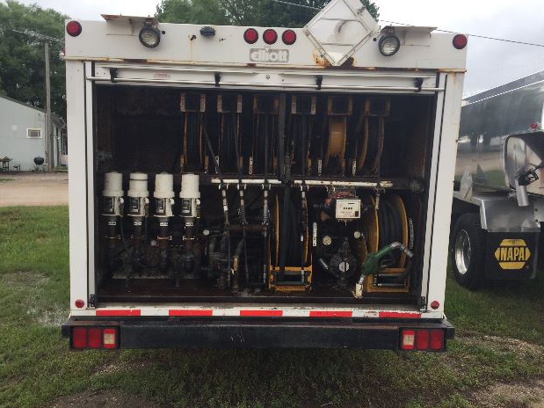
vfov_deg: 46.8
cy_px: 208
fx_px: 471
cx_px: 265
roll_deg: -2.8
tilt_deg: -7.9
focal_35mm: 30
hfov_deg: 60.0
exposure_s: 1/250
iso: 32
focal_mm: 4.15
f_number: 2.2
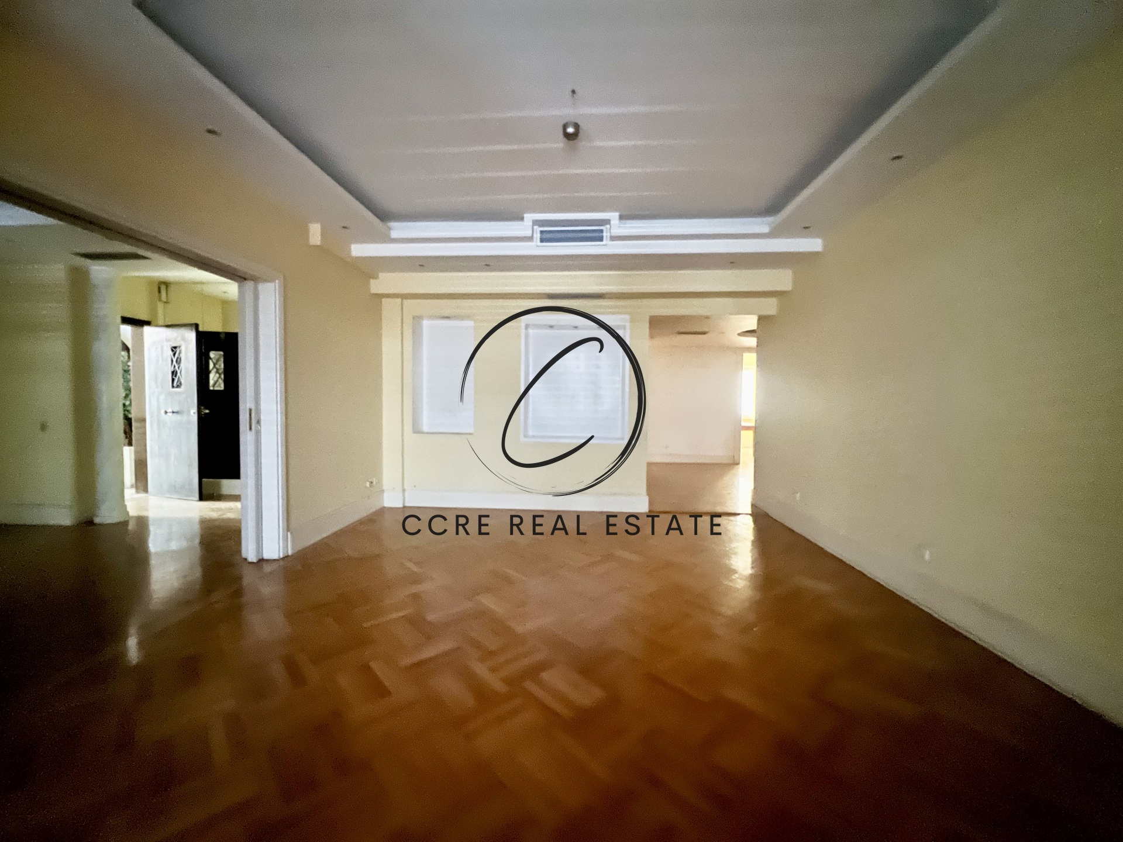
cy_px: 421
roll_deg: -0.7
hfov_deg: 106.2
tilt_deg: -2.6
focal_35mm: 13
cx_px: 562
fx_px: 422
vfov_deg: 89.9
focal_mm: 1.57
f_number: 1.8
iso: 1600
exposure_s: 1/8
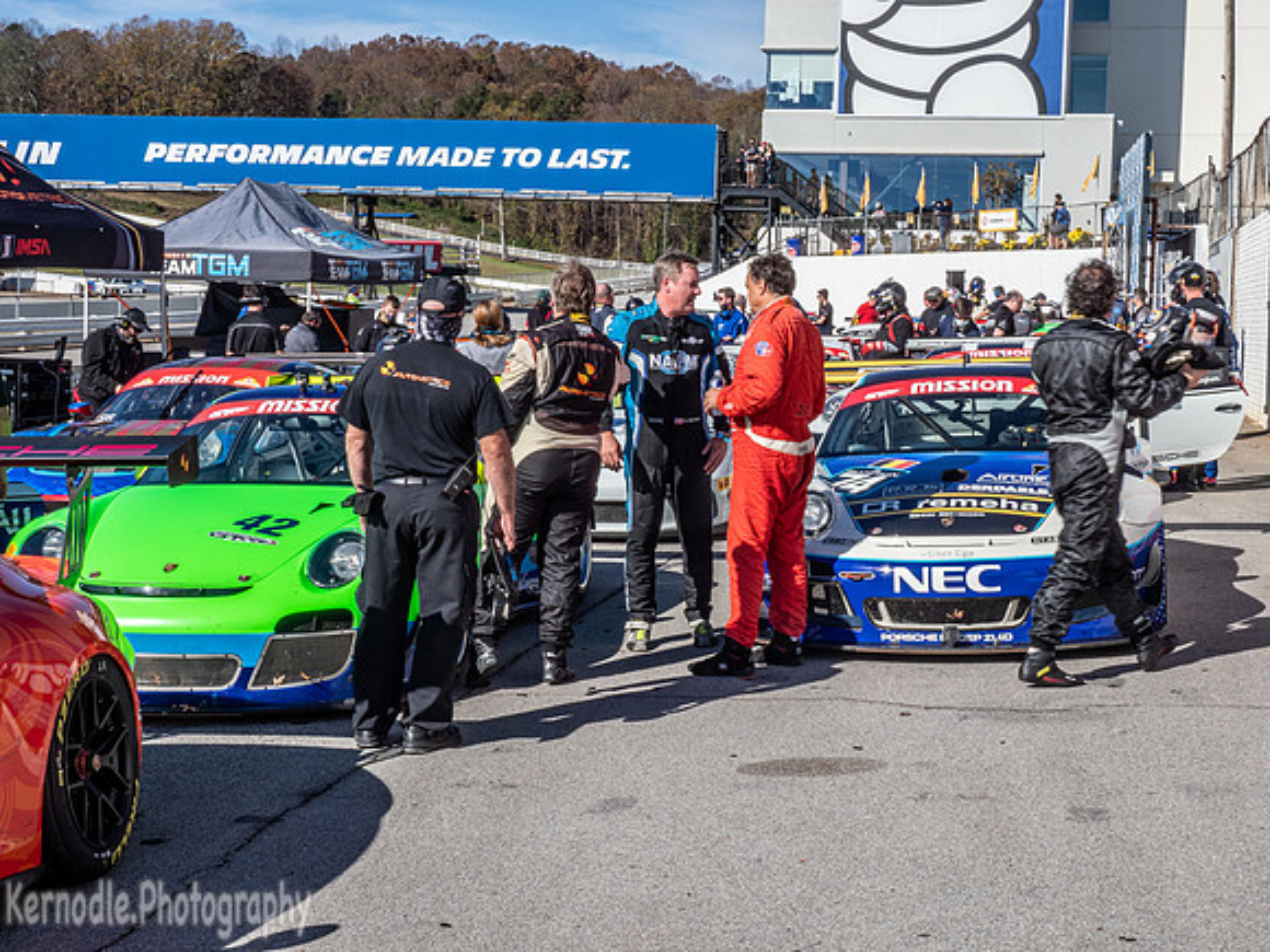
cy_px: 476
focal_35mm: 58
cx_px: 635
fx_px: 2128
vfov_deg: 25.2
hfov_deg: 33.2
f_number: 22
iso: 200
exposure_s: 1/60
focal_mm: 29
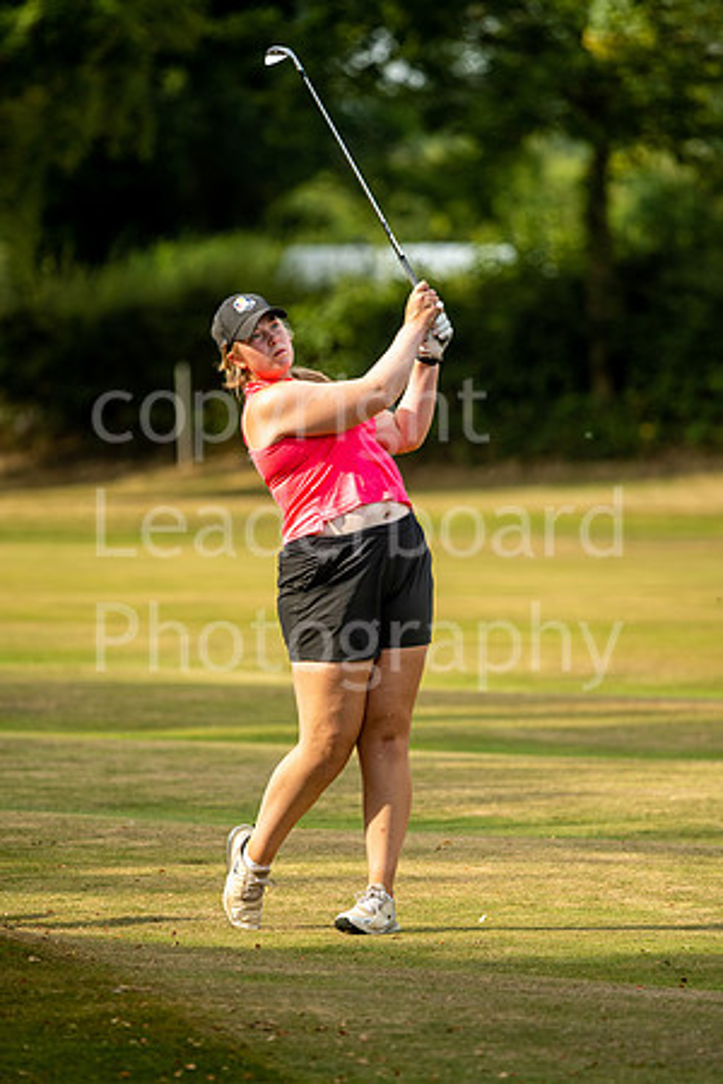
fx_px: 13555
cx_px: 362
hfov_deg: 3.1
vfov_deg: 4.6
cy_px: 542
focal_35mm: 450
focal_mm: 300
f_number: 4
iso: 200
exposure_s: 1/1000
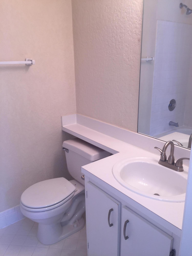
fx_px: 214
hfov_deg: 48.2
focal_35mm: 29
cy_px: 128
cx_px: 96
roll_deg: +1.0
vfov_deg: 61.7
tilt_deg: -18.0
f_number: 2.2
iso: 32
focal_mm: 4.15
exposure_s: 1/30
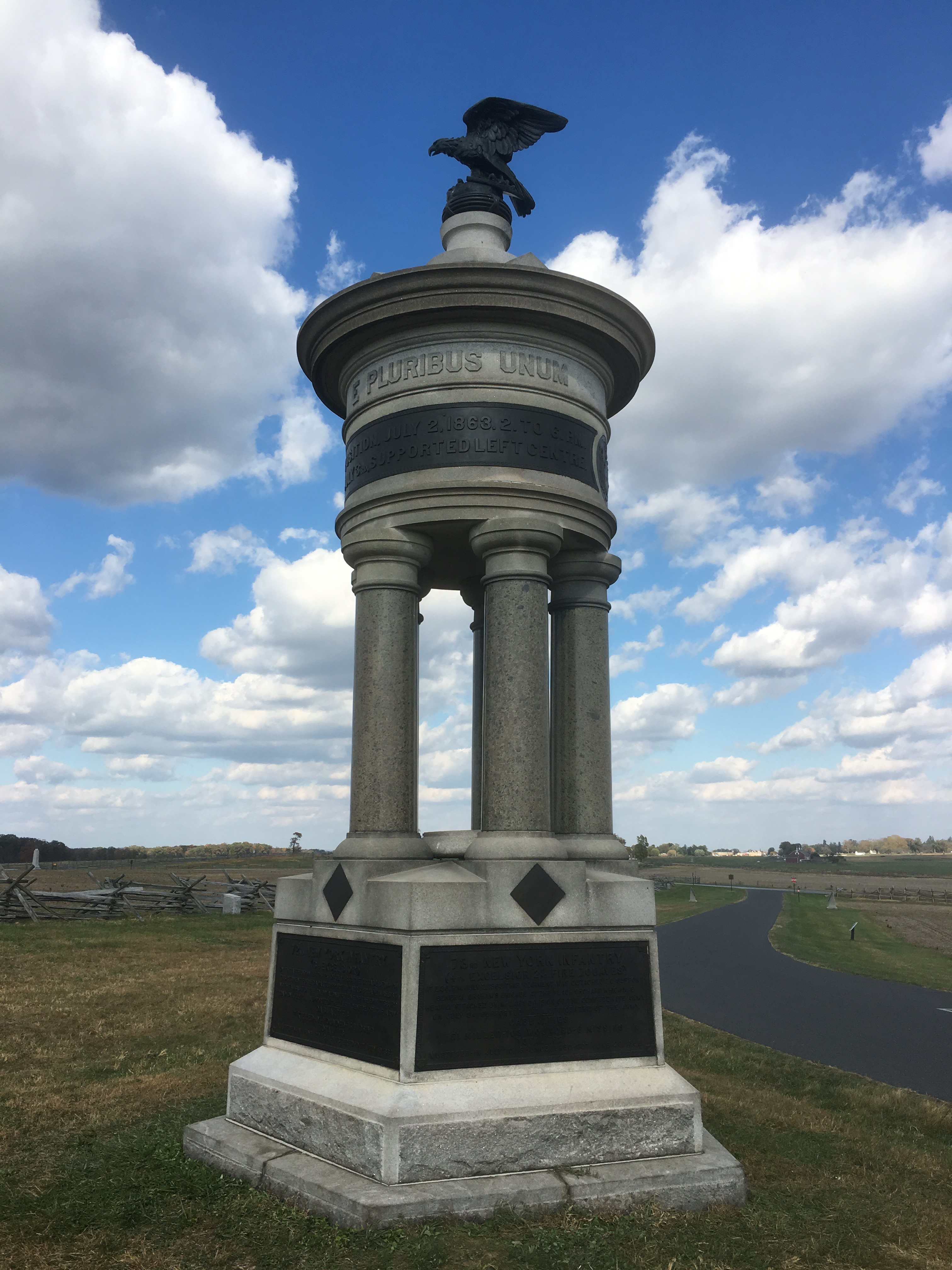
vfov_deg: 61.7
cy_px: 635
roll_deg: -0.5
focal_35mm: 29
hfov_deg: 48.2
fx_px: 1063
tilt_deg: +11.3
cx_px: 476
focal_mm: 4.15
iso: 25
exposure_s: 1/1282
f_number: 2.2
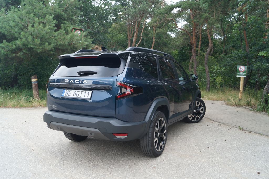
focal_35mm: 30
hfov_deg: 62.0
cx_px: 134
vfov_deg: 43.5
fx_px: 224
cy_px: 90
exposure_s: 1/80
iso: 100
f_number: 4.5
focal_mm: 20
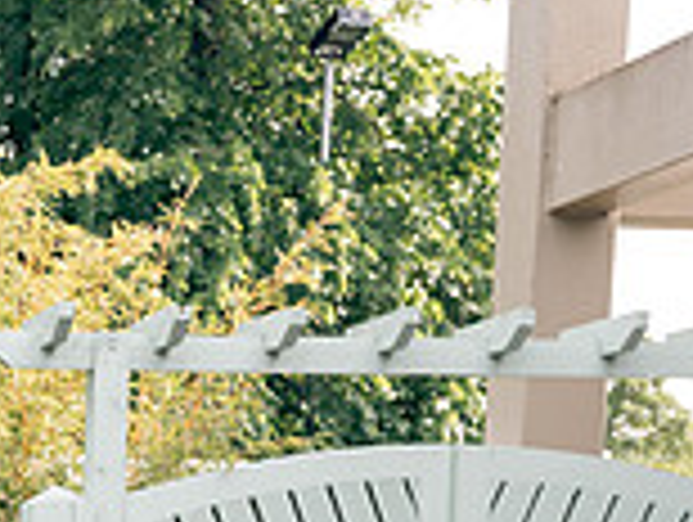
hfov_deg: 16.5
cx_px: -428
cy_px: 844
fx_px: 2105
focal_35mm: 105
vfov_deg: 13.2
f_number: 6.3
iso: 160
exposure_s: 1/160
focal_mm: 29
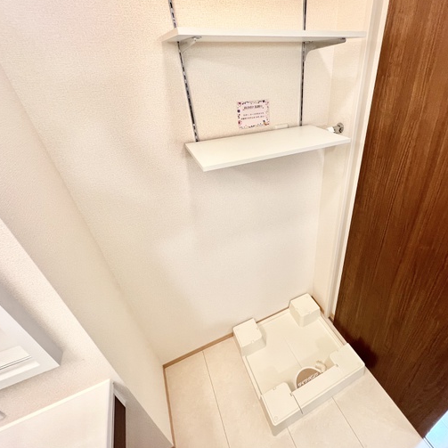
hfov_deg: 85.8
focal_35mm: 16
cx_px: 279
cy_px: 220
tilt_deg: -33.6
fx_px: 234
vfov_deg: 87.4
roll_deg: +1.1
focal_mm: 1.57
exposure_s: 1/60
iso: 125
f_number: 1.8
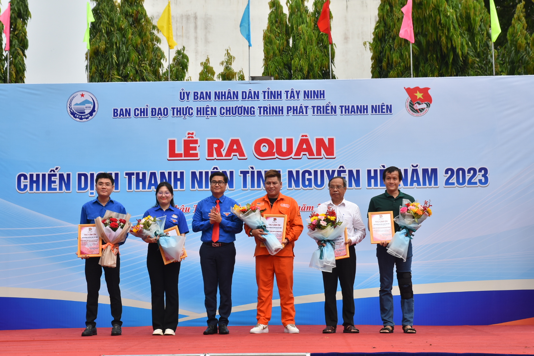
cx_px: 267
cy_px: 178
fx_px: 1112
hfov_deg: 27.0
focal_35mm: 75
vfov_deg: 18.2
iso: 200
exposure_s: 1/200
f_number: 8
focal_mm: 50
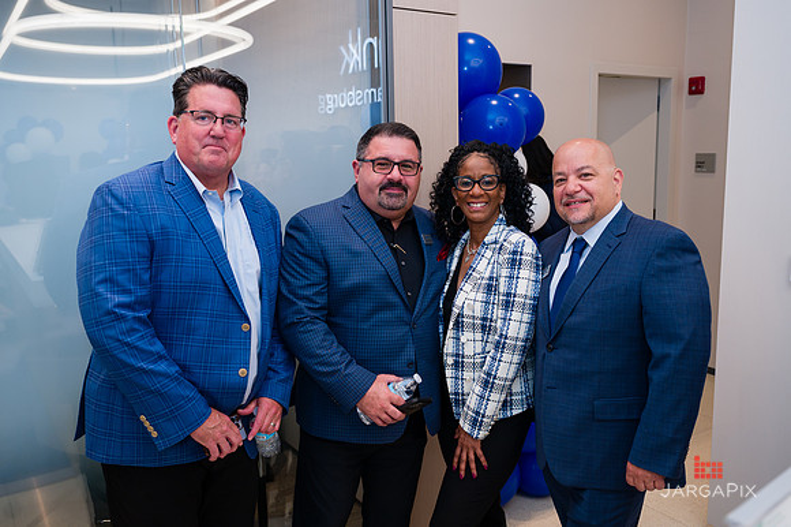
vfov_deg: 42.2
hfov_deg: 60.2
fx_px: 682
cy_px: 256
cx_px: 407
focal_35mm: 31
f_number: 4
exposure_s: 1/200
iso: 400
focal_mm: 28.5
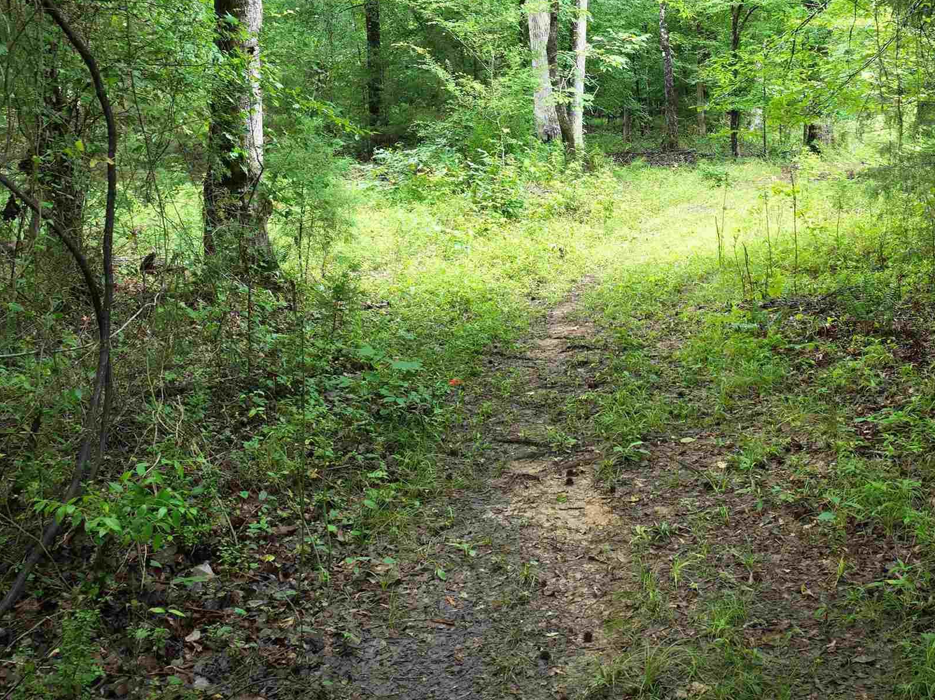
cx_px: 594
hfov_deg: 40.9
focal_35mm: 46
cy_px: 124
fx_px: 1242
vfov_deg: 30.6
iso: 100
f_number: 2.8
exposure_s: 1/25
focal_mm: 12.29
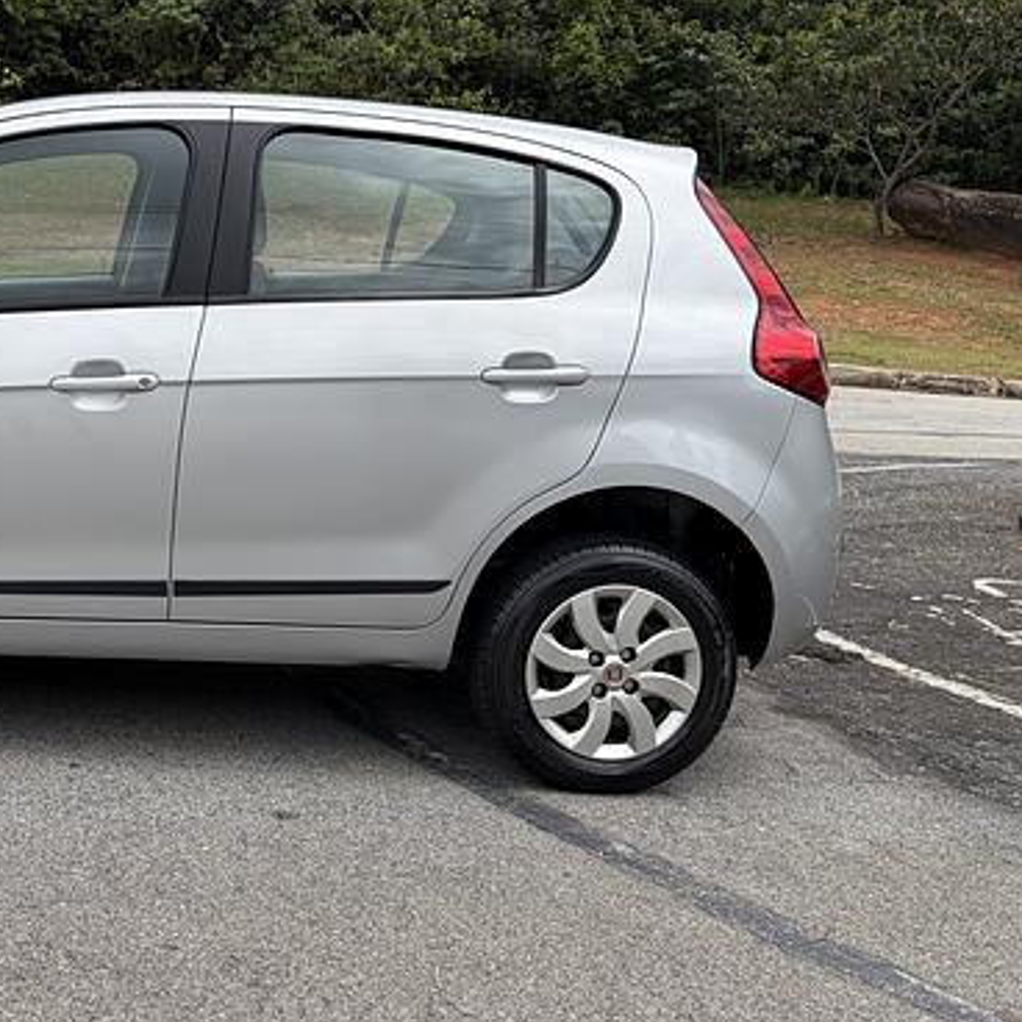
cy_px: 408
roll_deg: +7.8
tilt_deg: -7.0
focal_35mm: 50
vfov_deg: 33.9
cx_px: 69
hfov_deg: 32.1
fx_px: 1670
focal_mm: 5.96
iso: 50
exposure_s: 1/4329
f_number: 1.6
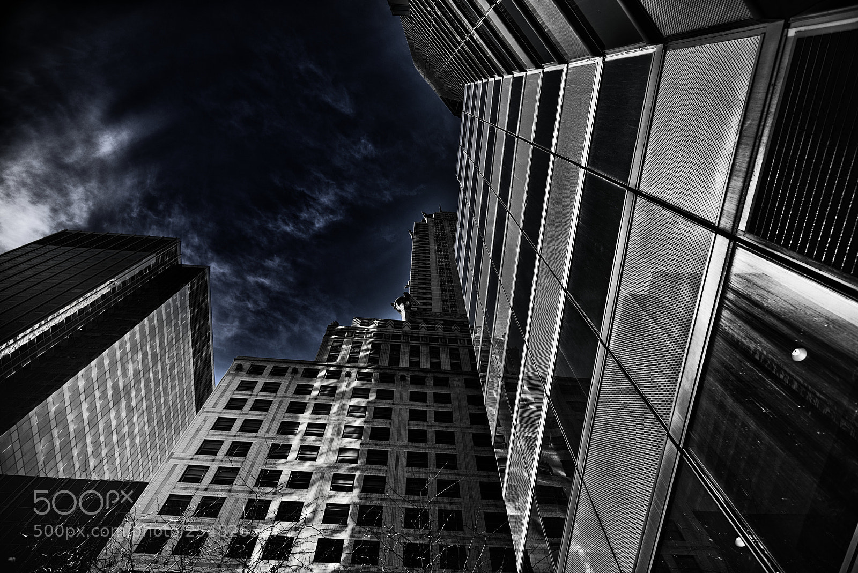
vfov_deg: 53.2
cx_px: 429
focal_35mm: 24
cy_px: 286
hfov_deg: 73.7
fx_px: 572
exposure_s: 1/500
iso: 64
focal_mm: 24
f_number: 4
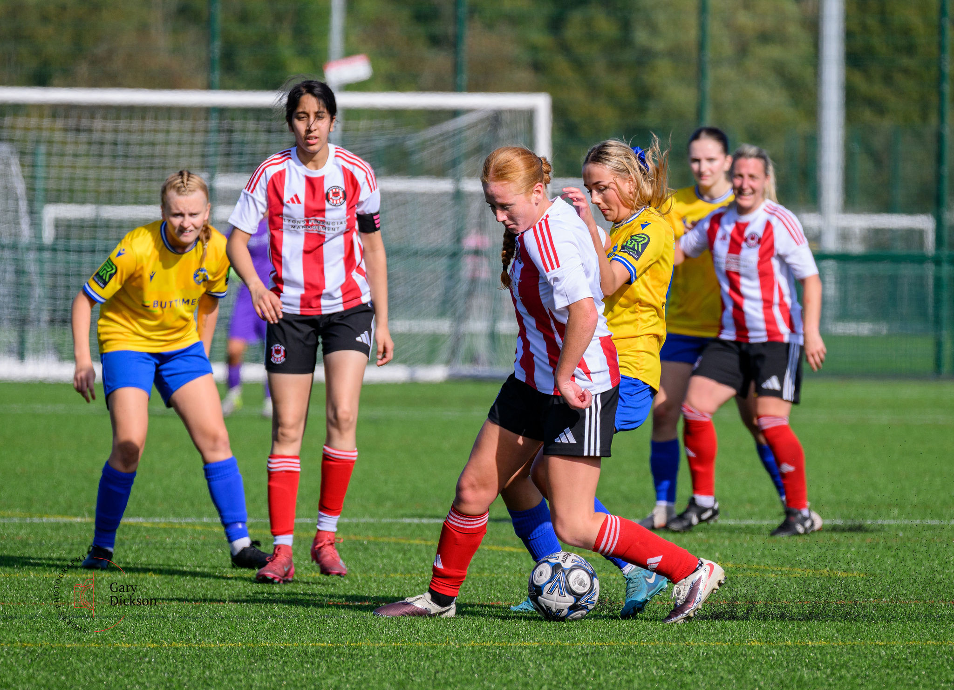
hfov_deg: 4.8
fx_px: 11316
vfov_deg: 3.5
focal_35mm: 416
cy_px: 369
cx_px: 575
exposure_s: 1/2000
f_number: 5.3
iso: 360
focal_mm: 280
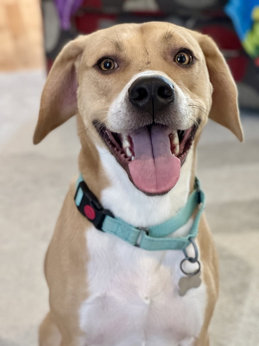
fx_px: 768
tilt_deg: -25.7
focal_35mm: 77
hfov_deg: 19.1
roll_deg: +0.6
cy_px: 173
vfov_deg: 25.3
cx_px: 130
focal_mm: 9
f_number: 2.8
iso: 500
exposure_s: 1/60
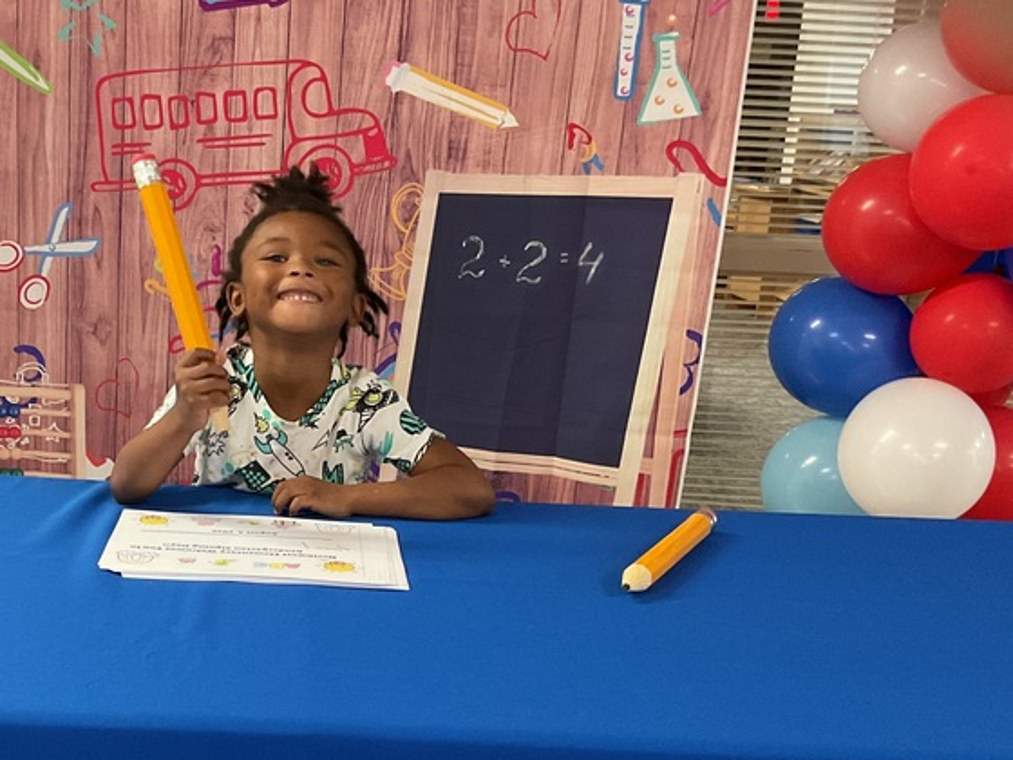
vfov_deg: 27.3
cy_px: 514
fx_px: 1551
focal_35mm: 53
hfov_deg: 35.6
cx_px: 289
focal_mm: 3
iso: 250
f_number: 1.8
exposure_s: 1/60
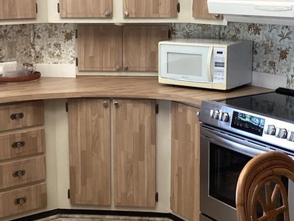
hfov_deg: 29.8
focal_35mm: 65
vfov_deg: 22.6
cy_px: 94
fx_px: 552
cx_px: 123
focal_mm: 3.3
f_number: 2.4
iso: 125
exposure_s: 1/60
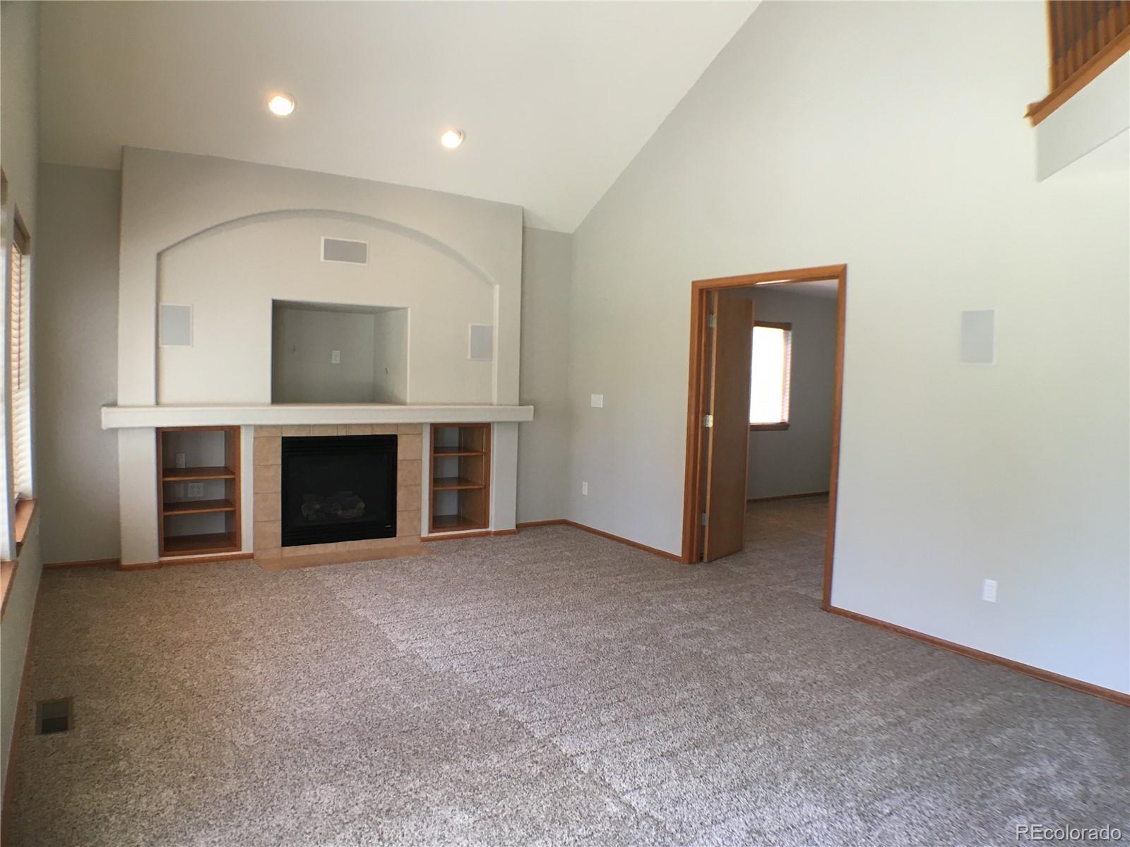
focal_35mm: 29
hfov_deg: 61.7
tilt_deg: -5.5
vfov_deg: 48.2
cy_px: 424
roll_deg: -1.5
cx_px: 565
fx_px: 947
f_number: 2.2
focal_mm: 4.15
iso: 40
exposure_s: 1/30
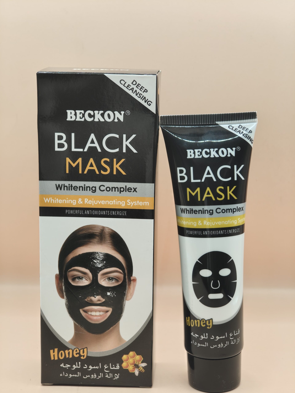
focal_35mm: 70
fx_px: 795
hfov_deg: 21.0
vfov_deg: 27.8
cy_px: 196
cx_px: 148
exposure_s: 1/50
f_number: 2.55
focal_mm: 13.3
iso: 122
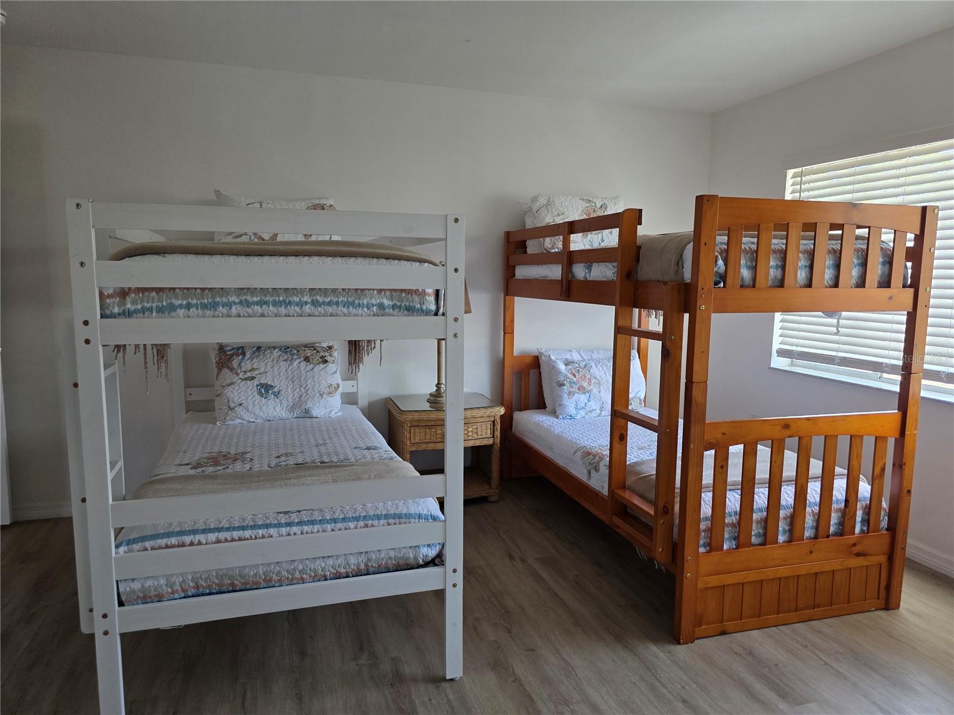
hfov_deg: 73.9
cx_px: 477
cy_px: 358
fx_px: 634
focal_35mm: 23
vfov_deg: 58.9
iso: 200
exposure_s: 1/180
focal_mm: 6.3
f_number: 1.7
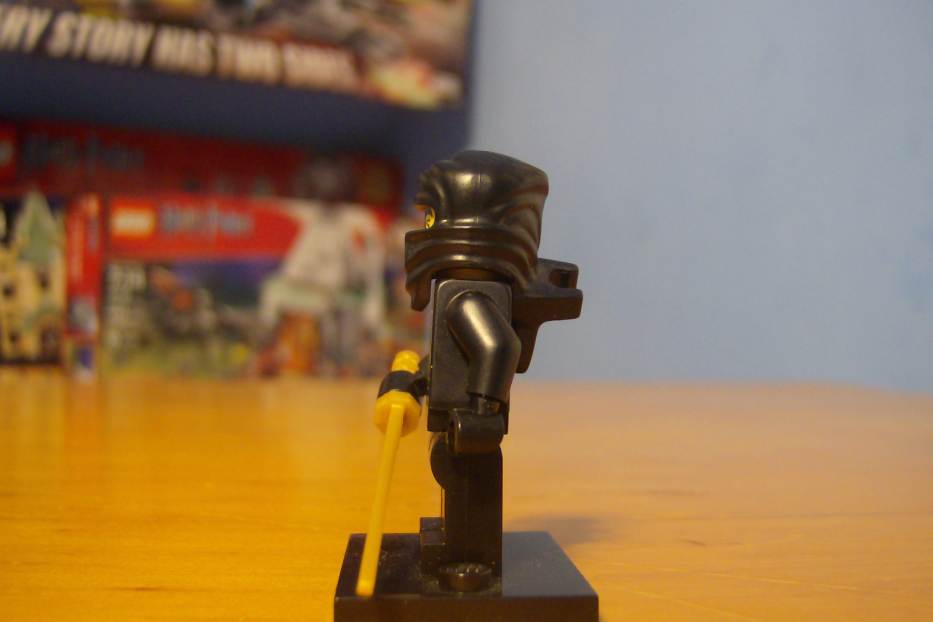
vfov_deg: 35.0
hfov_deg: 50.7
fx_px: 985
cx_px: 463
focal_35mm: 38
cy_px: 302
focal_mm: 6
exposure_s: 1/3.78
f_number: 2.8
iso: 200
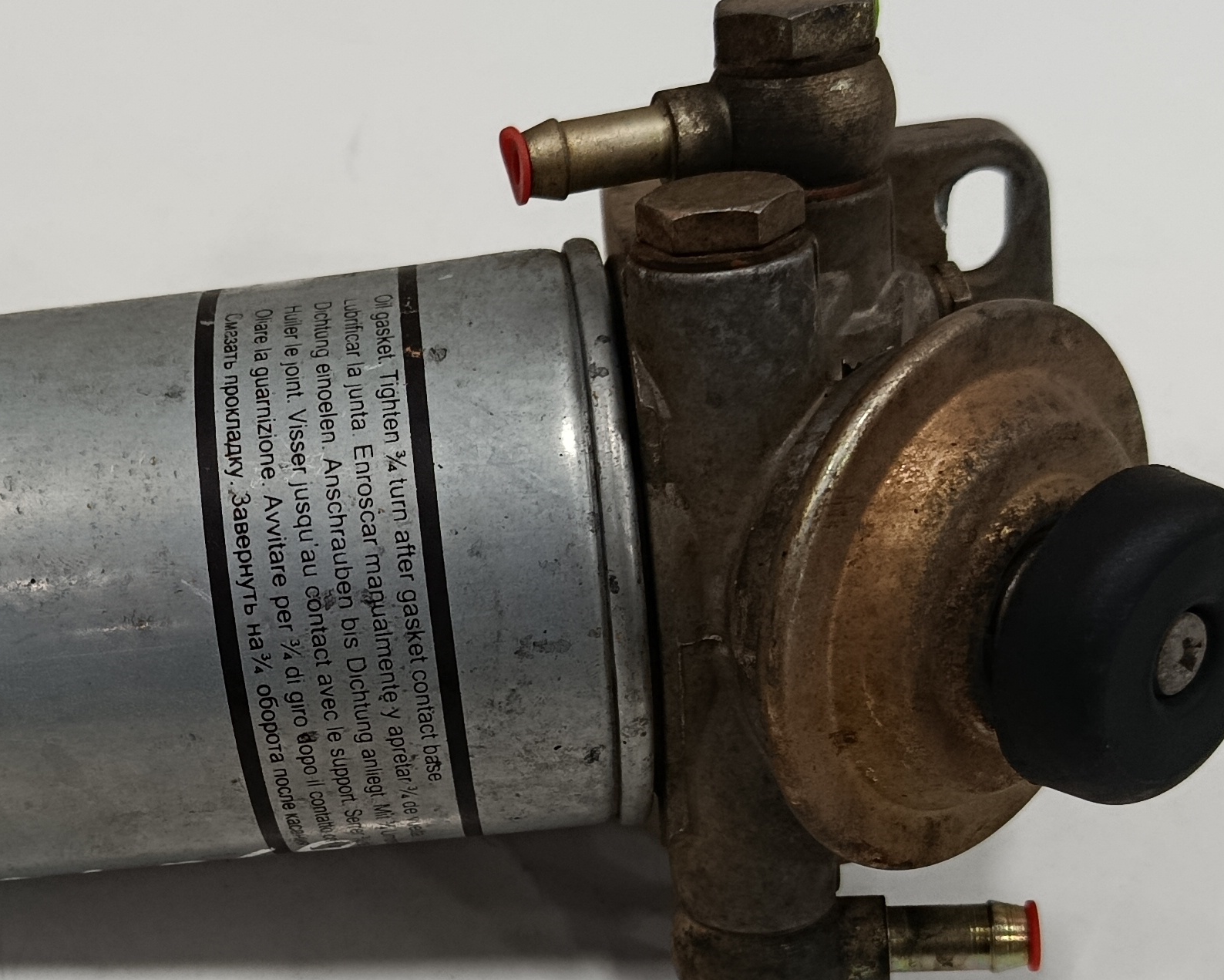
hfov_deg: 31.4
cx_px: 306
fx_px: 2138
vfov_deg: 25.5
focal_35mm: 59
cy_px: 719
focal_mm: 5.24
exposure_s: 1/100
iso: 879
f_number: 1.7
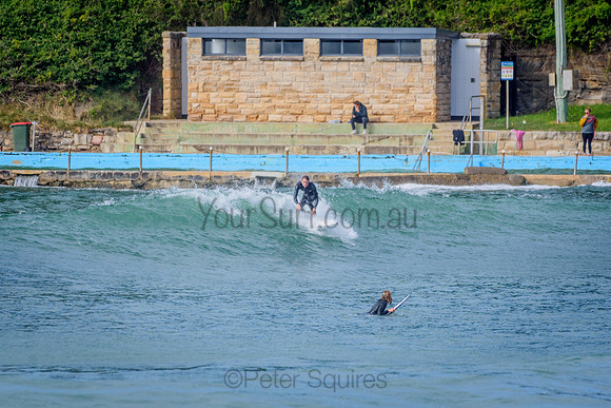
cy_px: 204
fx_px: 12732
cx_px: 306
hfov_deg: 2.7
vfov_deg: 1.8
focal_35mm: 750
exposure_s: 1/2000
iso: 400
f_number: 5.6
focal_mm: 500
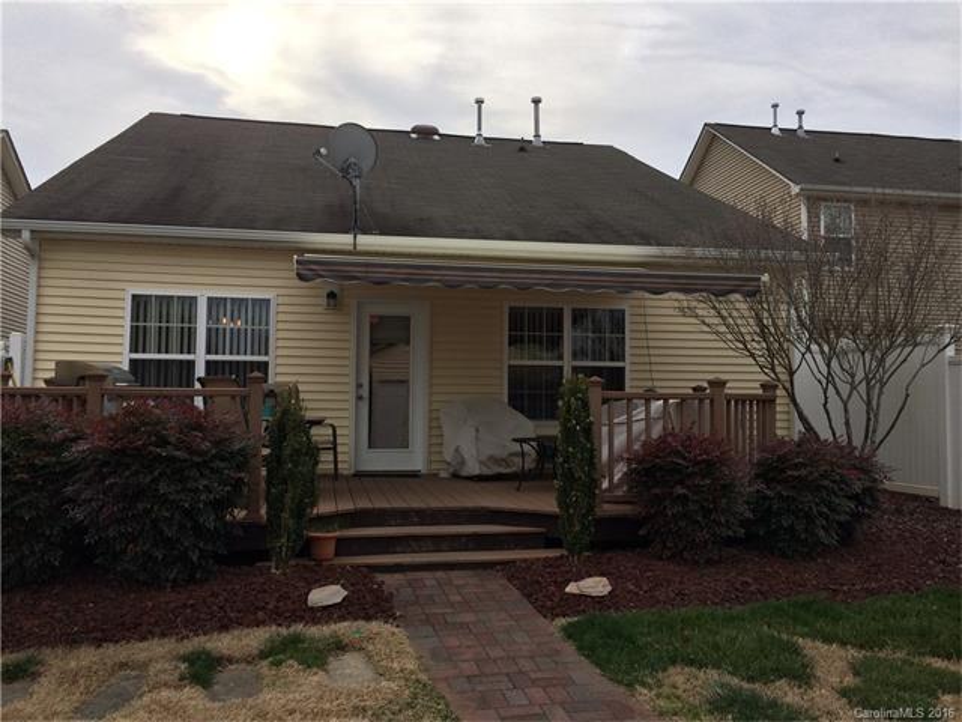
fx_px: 834
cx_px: 481
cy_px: 361
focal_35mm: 30
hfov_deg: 60.0
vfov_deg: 46.8
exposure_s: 1/1172
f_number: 2.2
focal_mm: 4.12
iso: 32
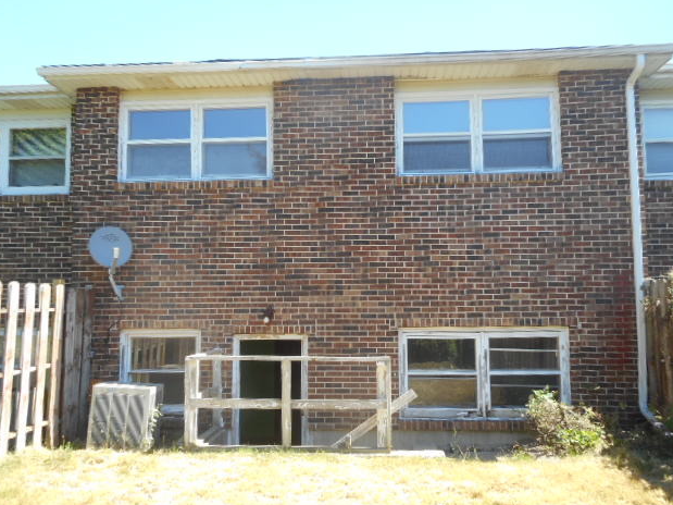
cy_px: 257
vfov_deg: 46.8
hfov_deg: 60.0
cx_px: 335
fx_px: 583
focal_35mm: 30
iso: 80
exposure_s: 1/100
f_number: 4
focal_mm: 5.2
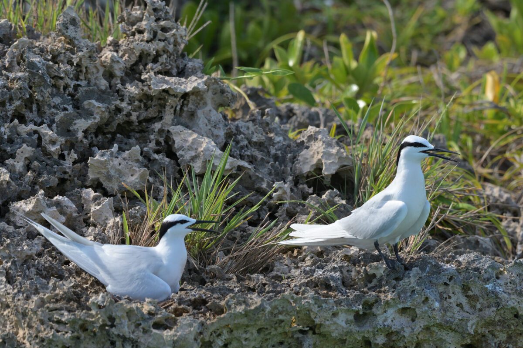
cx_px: 262
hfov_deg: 3.8
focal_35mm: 540
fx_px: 7844
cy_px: 174
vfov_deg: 2.5
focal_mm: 360
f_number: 8
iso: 560
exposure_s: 1/800
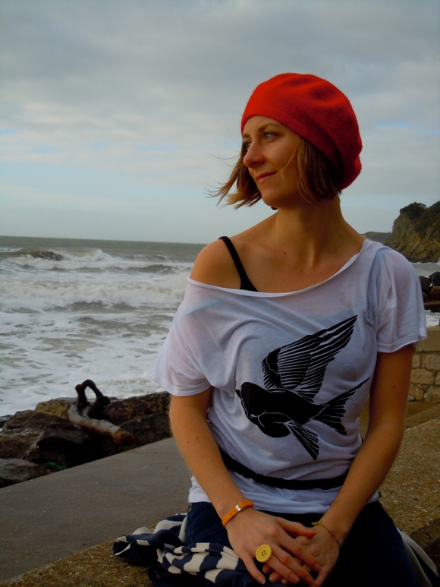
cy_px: 294
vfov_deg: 36.8
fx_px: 881
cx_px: 220
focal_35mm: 52
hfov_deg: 28.0
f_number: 3.9
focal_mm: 9.3
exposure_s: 1/800
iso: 100
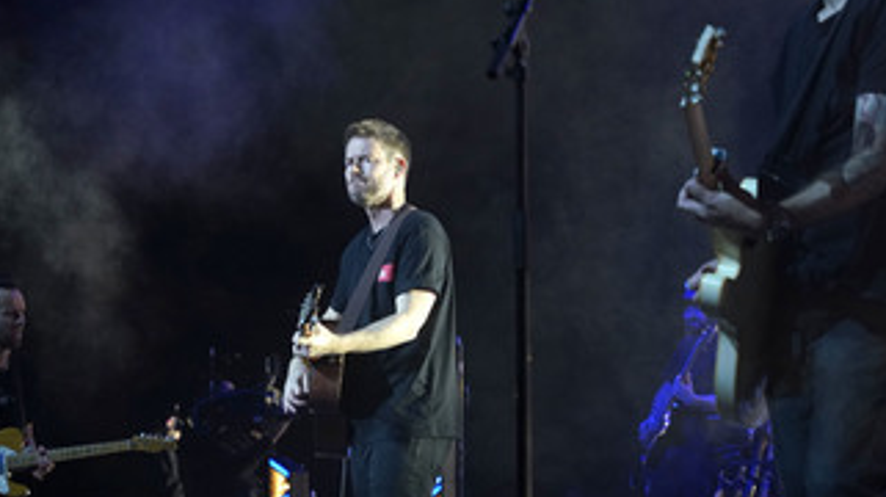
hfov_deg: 20.2
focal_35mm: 106
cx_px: 413
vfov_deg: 11.4
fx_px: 2488
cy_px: 127
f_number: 4.5
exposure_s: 1/250
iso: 2000
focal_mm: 72
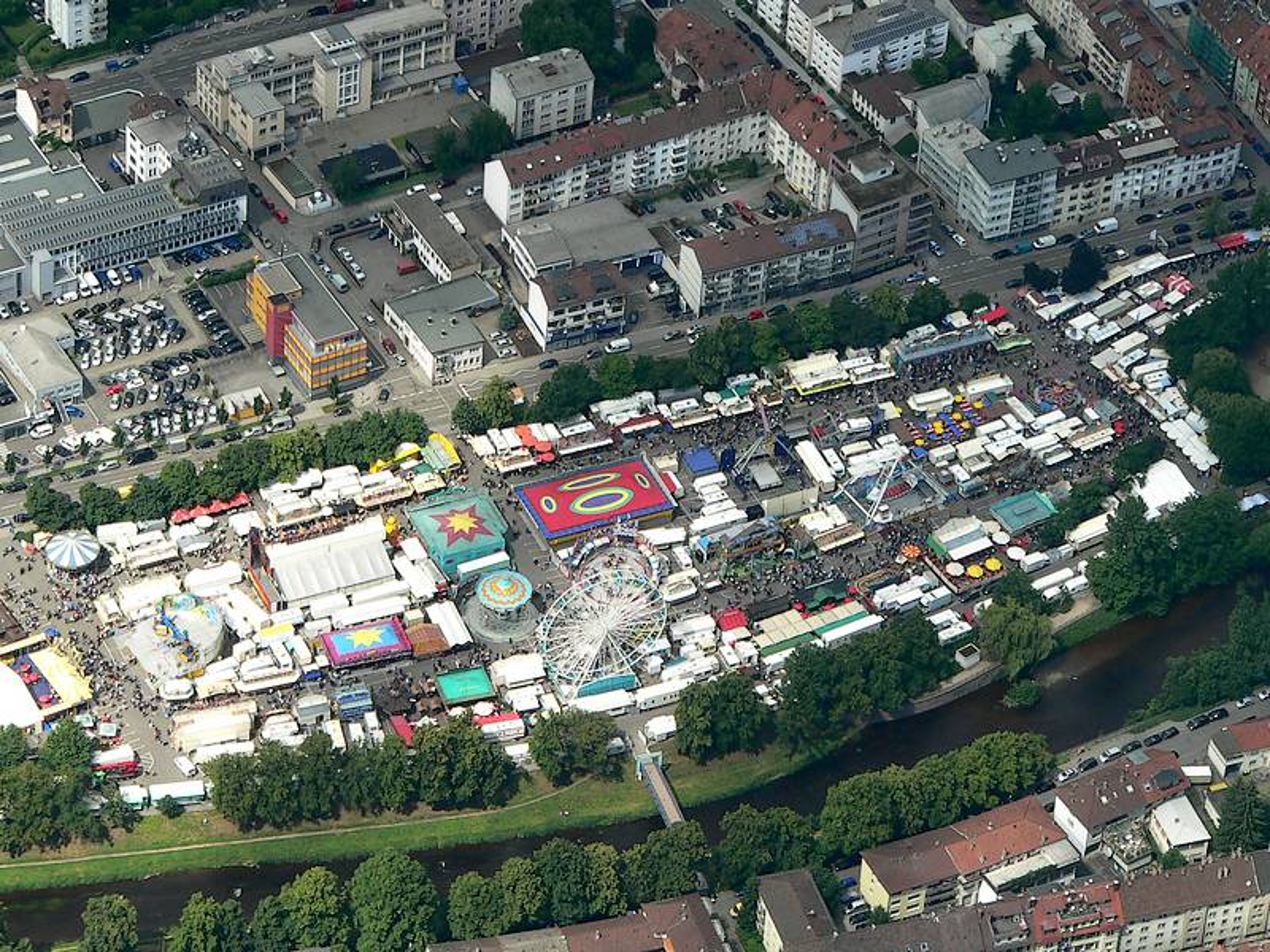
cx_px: 635
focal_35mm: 158
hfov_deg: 12.5
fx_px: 5797
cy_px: 476
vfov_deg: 9.4
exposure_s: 1/500
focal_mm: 26.3
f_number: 5.6
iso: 100
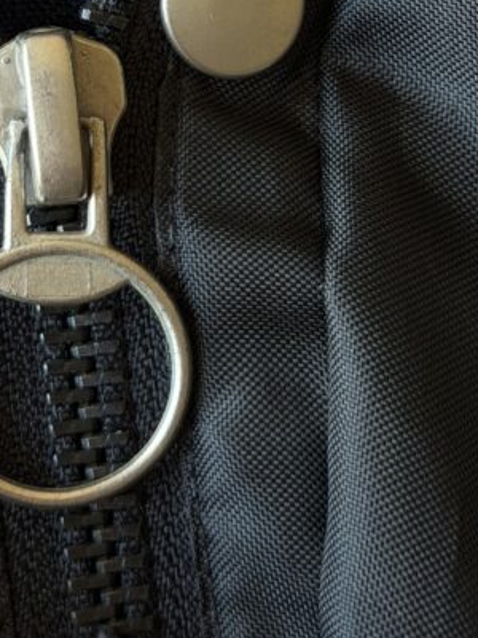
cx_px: 166
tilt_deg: -76.1
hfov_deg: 12.0
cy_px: -75
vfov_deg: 15.6
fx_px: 2265
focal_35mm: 123
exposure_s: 1/122
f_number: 1.78
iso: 100
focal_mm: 6.76
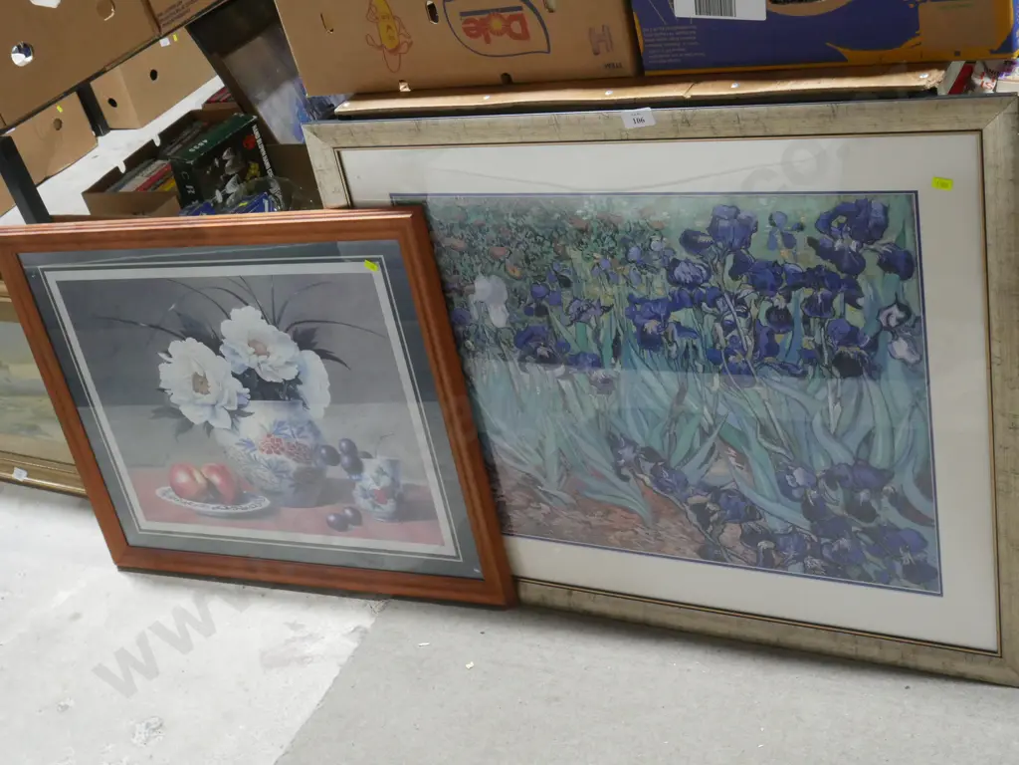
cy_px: 382
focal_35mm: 44
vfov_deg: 32.9
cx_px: 510
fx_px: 1295
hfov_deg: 42.9
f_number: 11
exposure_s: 1/40
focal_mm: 22
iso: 3200
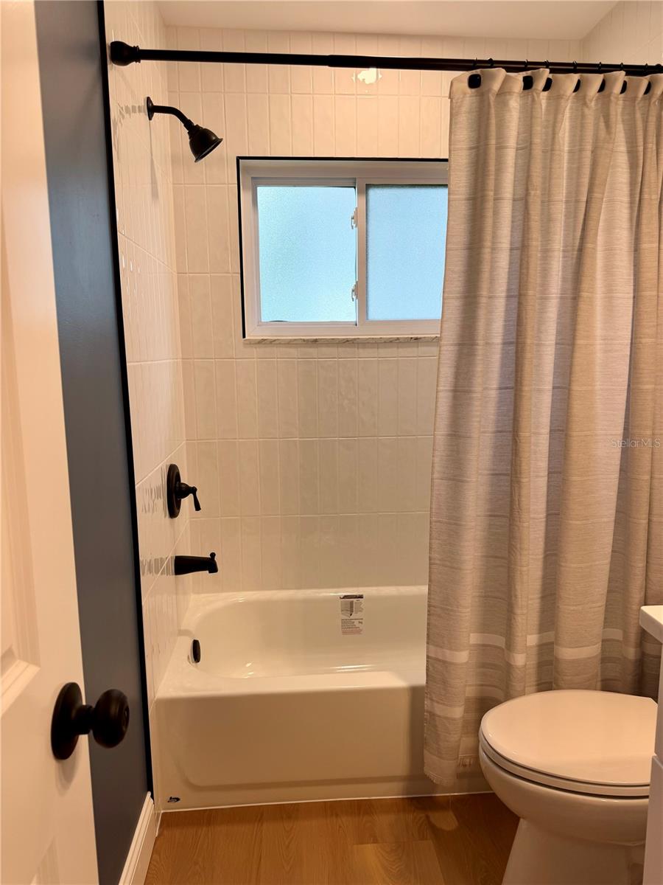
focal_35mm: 24
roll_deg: +0.2
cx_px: 332
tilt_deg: -9.1
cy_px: 442
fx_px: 613
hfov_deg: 56.8
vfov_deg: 71.6
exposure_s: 1/120
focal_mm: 6.76
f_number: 1.78
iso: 80
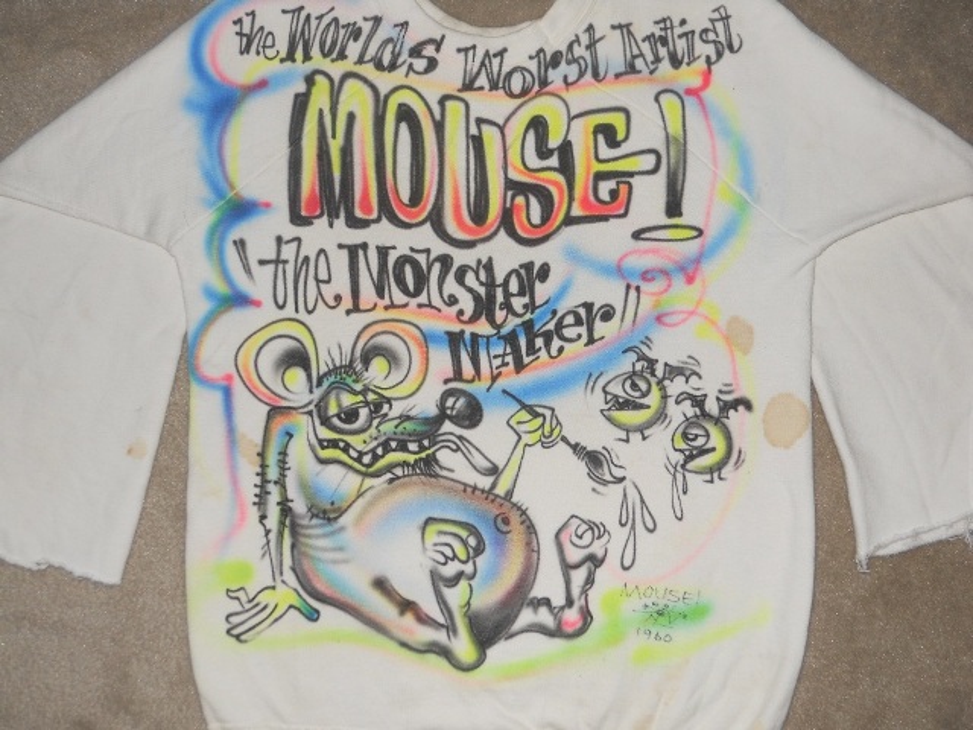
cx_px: 486
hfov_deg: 51.4
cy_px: 365
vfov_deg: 39.7
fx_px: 1012
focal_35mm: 36
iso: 80
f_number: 3
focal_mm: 6.4
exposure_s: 1/30
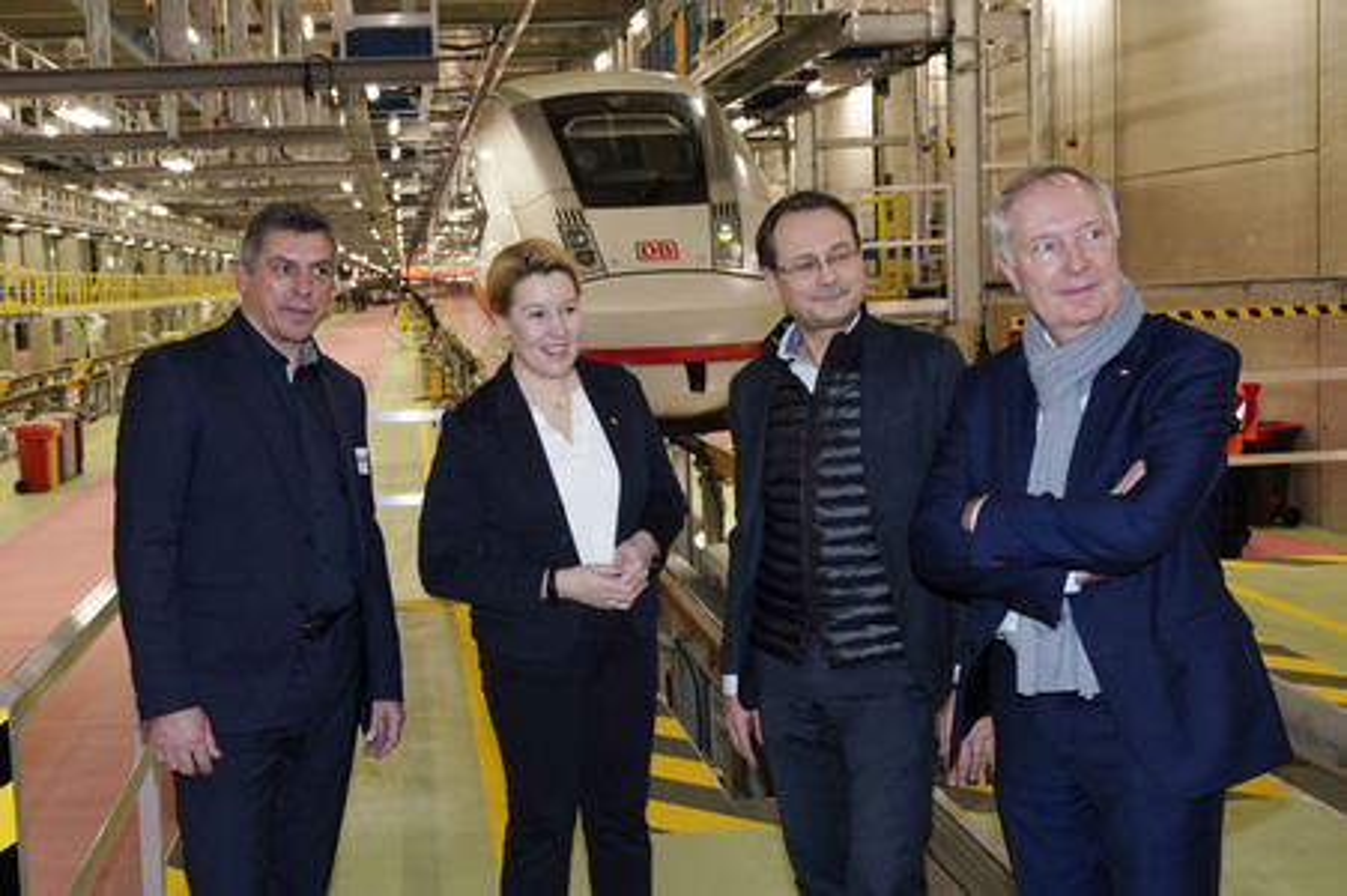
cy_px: 448
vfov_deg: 42.3
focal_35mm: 31
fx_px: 1159
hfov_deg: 60.3
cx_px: 674
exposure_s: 1/80
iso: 1250
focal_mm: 31
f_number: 6.3
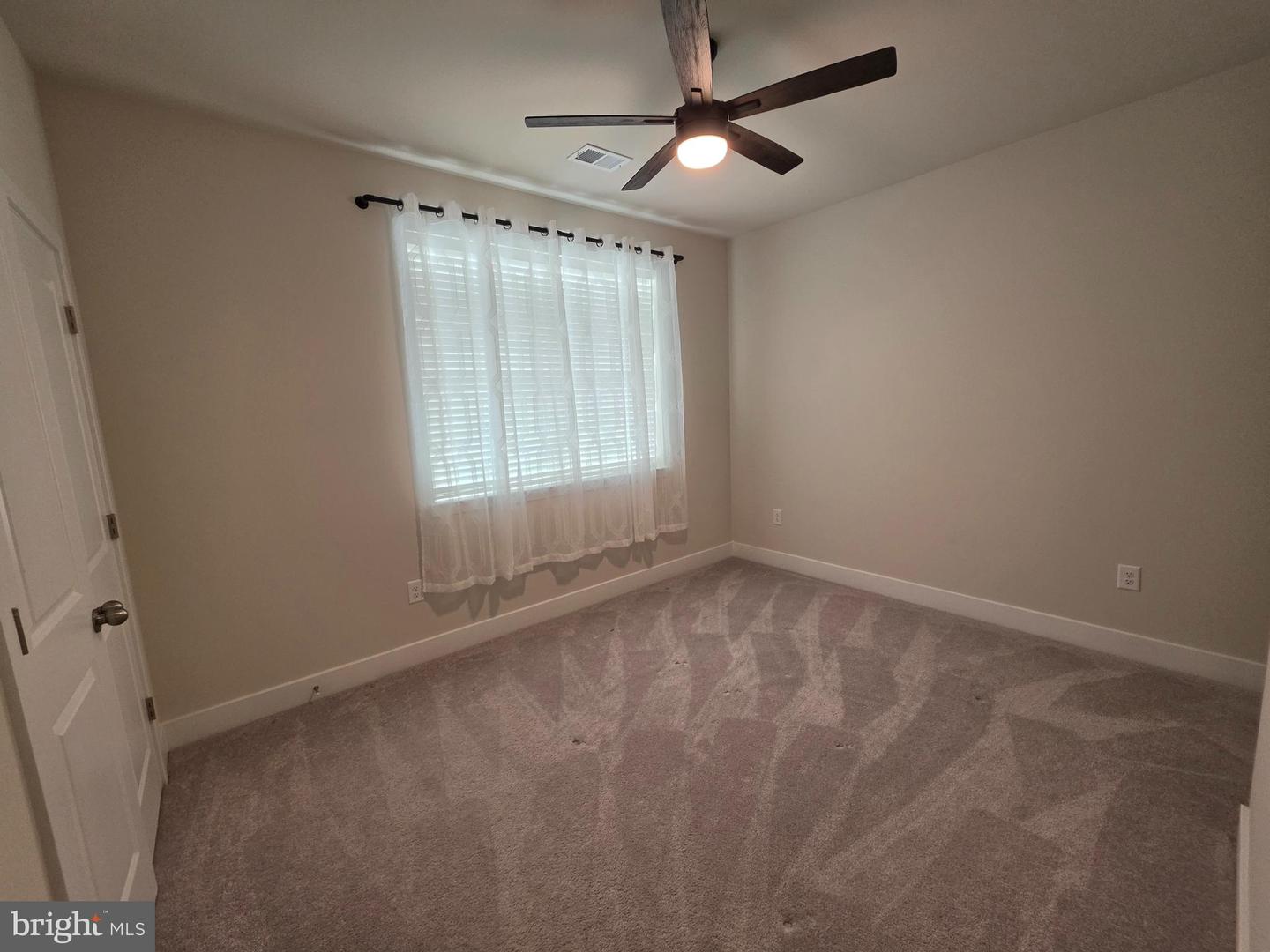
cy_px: 476
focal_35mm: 13
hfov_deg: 106.2
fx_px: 477
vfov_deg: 89.9
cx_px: 635
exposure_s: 1/120
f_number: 1.9
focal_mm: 2.2
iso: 160
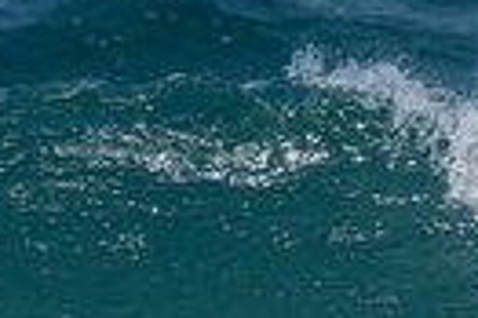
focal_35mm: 2717
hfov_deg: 0.8
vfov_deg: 0.5
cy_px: 376
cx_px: -65
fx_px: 36031
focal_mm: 500
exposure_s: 1/2000
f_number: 5.6
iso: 80
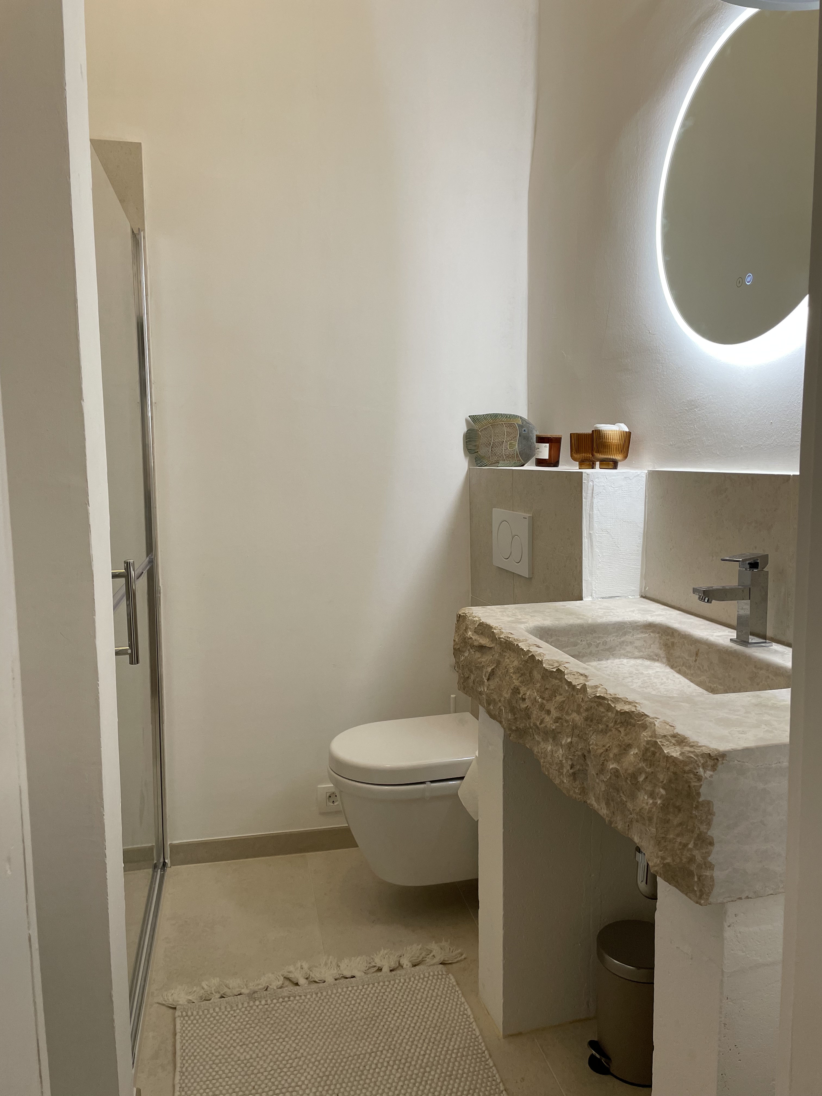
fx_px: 823
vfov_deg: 67.3
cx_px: 411
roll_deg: +0.6
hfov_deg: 53.1
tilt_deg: -5.5
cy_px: 548
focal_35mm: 26
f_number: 1.6
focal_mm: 4.2
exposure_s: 1/100
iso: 80
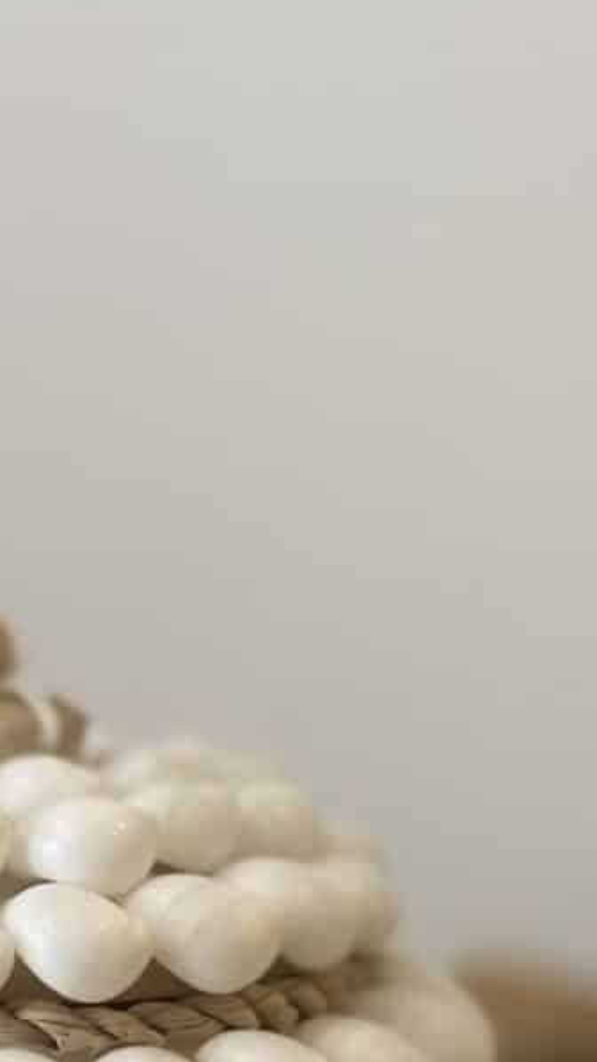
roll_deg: -0.9
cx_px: 313
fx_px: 2732
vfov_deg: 21.8
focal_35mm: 97
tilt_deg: -6.2
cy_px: 806
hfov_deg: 12.5
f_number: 1.8
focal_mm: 4.25
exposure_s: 1/50
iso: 80
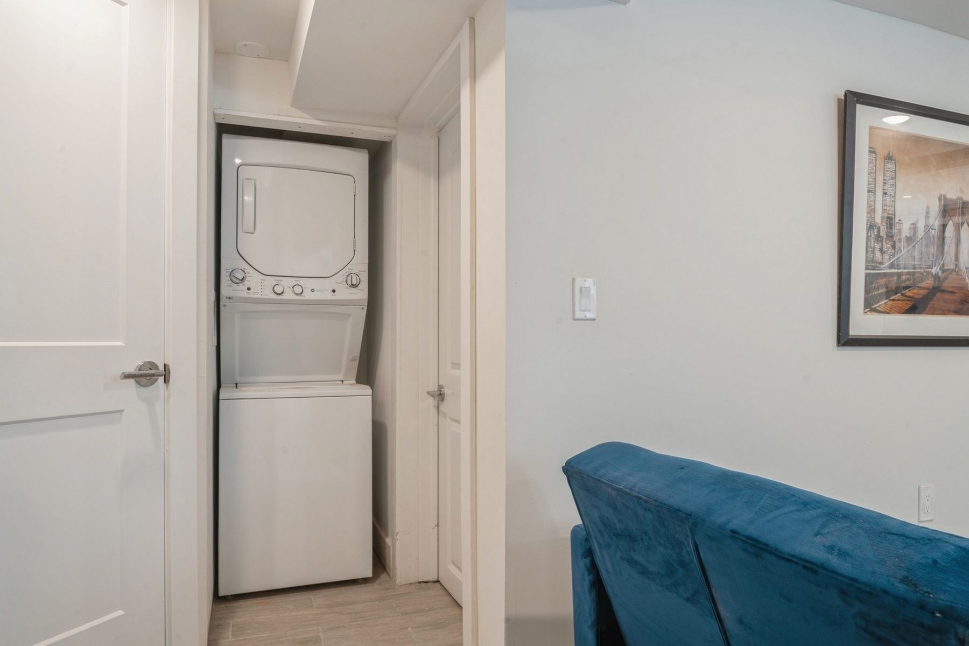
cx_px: 484
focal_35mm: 23
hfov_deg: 76.1
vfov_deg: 55.1
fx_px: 619
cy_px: 323
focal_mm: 23
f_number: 11
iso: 200
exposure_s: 1/2
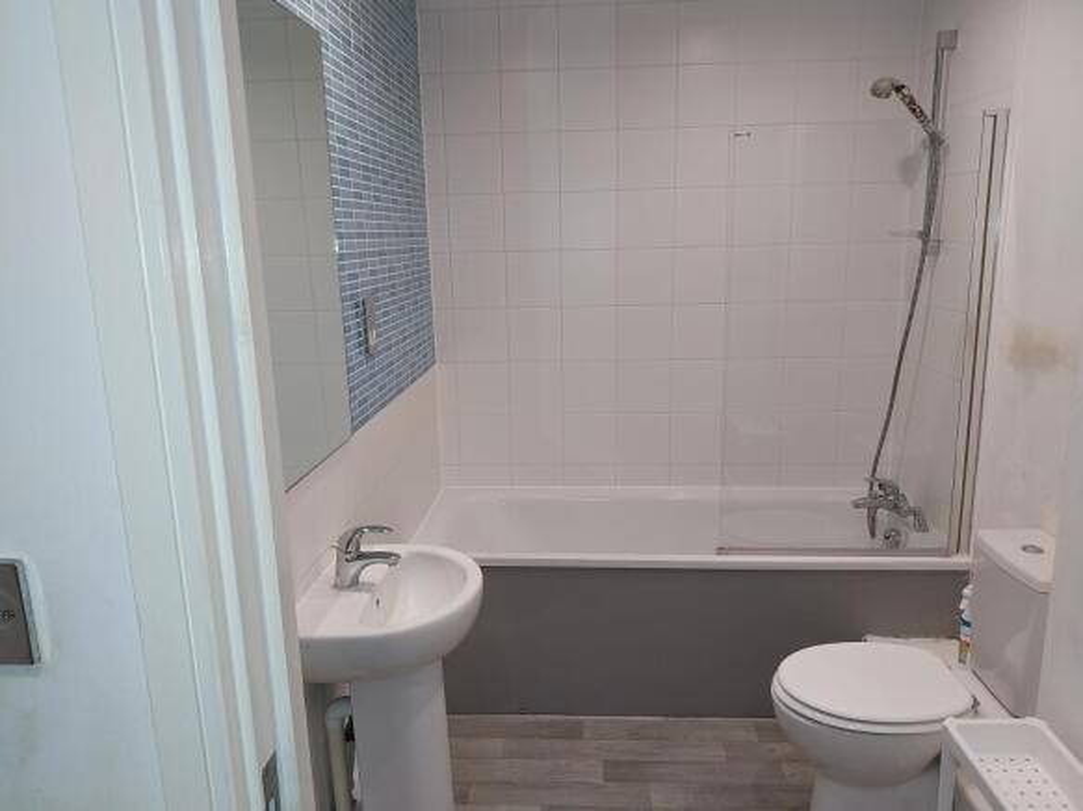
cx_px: 542
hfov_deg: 67.3
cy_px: 406
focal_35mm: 26
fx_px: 813
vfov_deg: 53.0
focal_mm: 4
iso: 125
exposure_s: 1/50
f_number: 1.8
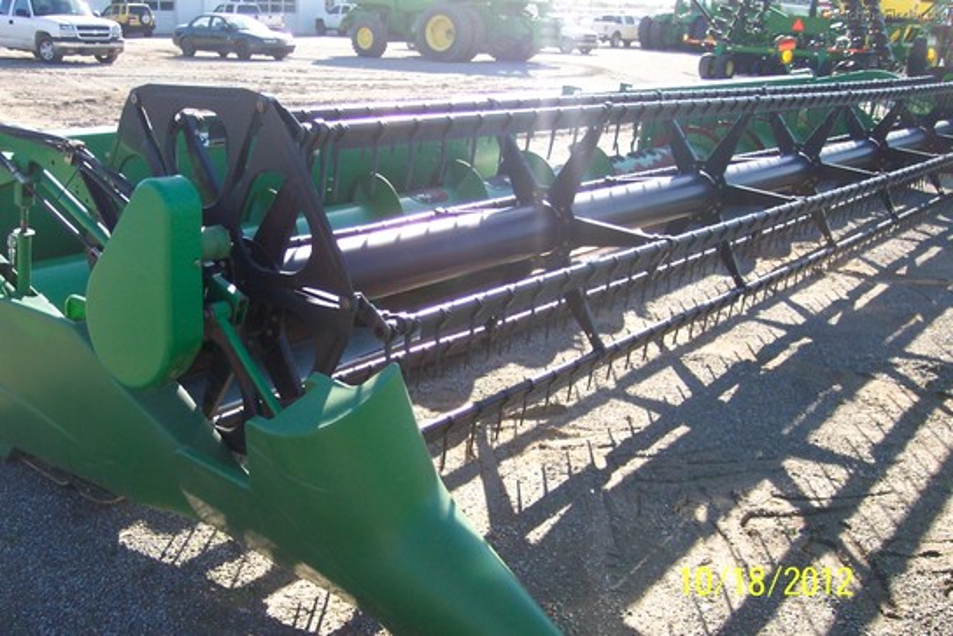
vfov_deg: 35.1
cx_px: 476
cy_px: 318
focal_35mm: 38
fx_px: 1006
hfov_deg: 50.7
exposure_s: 1/500
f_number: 2.8
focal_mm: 8
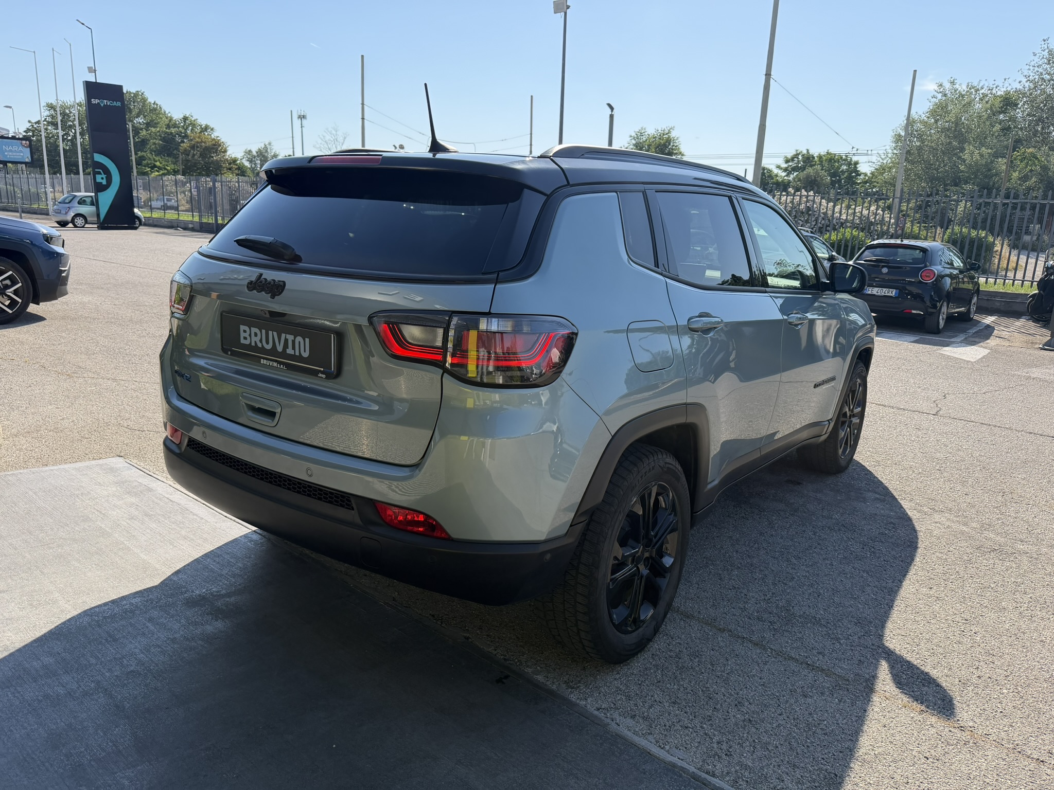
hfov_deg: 71.6
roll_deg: -2.4
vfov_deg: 56.8
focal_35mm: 24
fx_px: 731
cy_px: 395
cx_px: 527
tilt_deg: -14.0
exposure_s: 1/3953
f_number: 1.78
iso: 100
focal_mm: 6.76
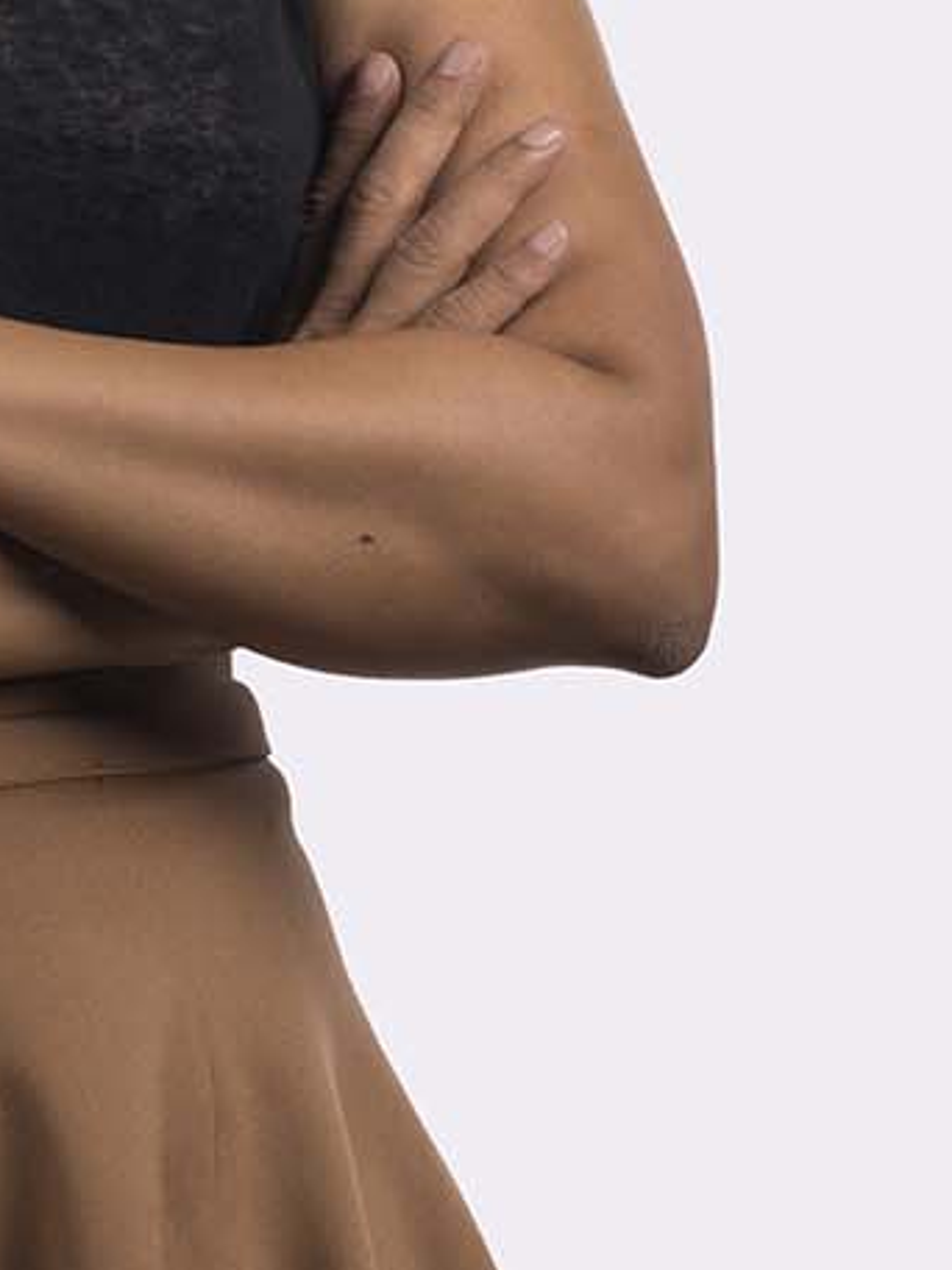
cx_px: -209
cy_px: 175
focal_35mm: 319
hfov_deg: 4.6
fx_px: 11697
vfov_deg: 6.2
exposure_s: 1/250
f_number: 10
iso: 100
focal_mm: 105
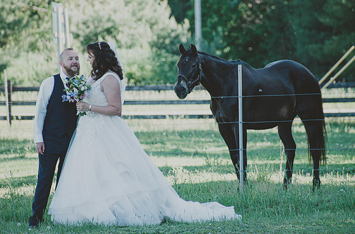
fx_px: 4437
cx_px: 178
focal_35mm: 452
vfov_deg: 3.0
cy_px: 116
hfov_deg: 4.6
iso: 800
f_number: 6.3
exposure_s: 1/800
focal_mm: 300
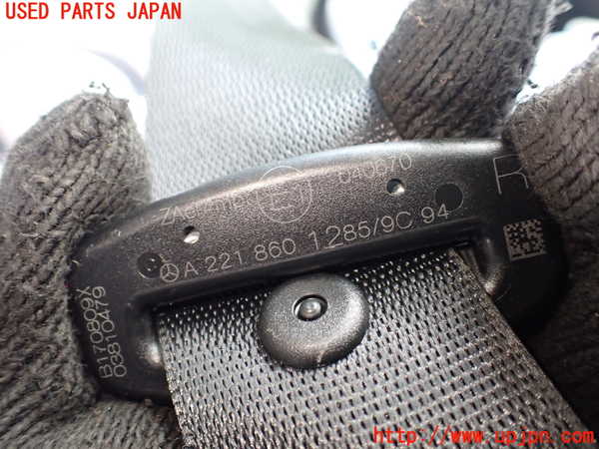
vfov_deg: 46.8
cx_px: 300
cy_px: 224
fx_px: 519
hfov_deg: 60.0
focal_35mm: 30
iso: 400
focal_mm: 5.4
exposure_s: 1/125
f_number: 2.3
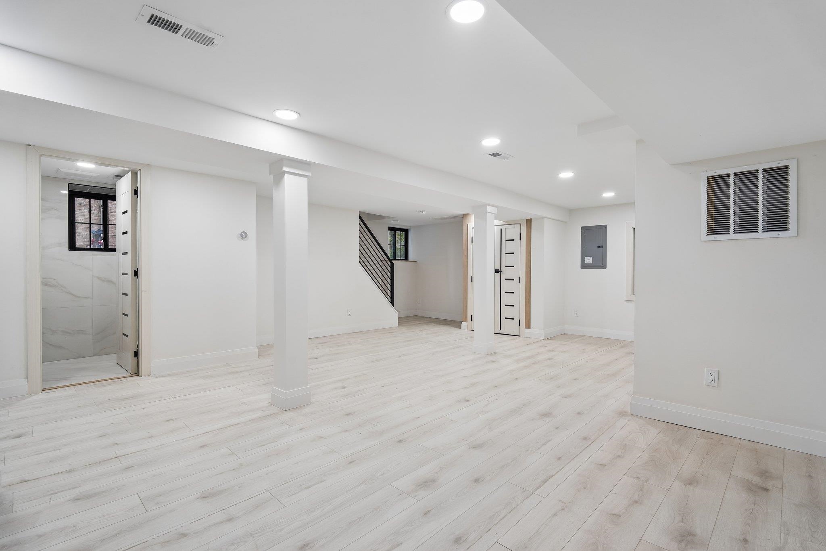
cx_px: 413
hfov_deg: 96.7
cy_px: 276
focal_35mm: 16
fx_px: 367
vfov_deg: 73.7
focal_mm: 16
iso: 400
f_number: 8
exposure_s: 1/20
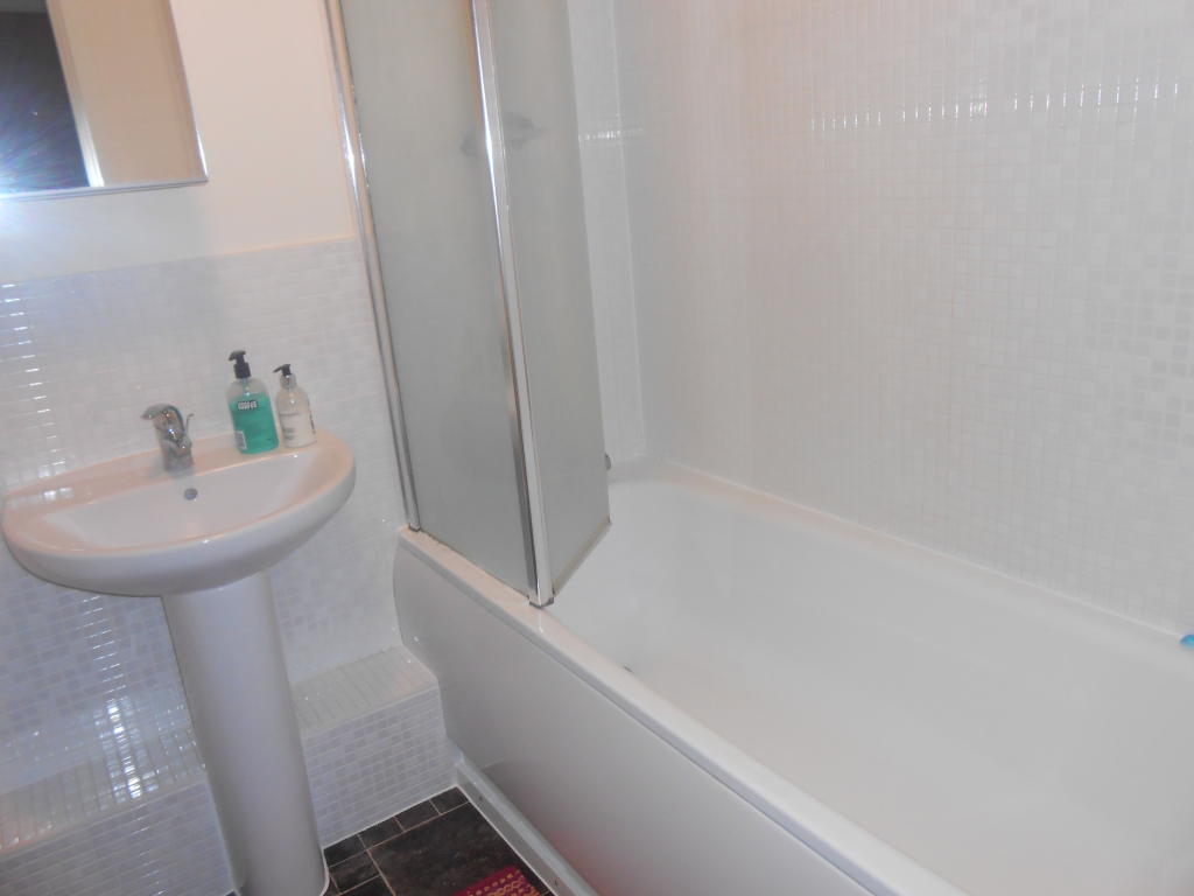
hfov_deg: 67.3
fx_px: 897
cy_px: 448
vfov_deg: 53.1
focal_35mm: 26
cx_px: 597
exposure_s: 1/25
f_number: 3.5
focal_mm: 4.6
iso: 200
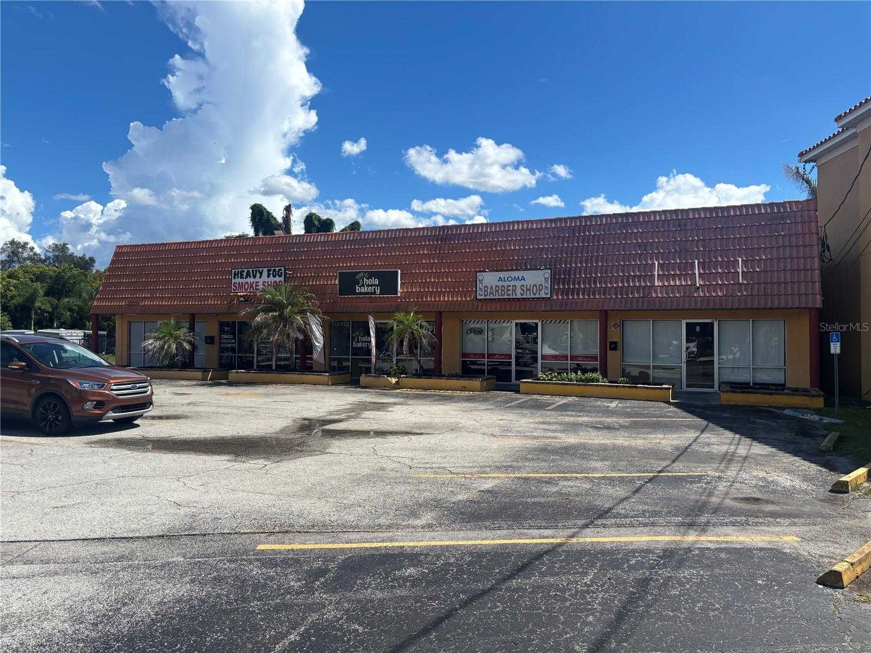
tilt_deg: +1.3
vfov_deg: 53.1
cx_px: 436
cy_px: 326
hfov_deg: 67.3
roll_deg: -0.8
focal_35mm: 26
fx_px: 654
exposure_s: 1/4630
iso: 50
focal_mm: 5.96
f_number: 1.6
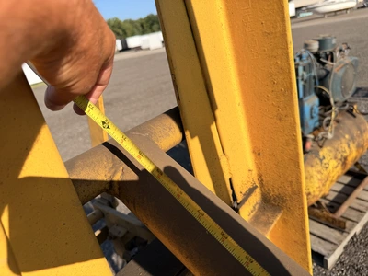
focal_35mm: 24
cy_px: 138
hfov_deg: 71.6
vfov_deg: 56.8
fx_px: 255
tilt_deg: -19.1
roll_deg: +12.0
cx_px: 184
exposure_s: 1/3584
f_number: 1.78
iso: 80
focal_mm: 6.76
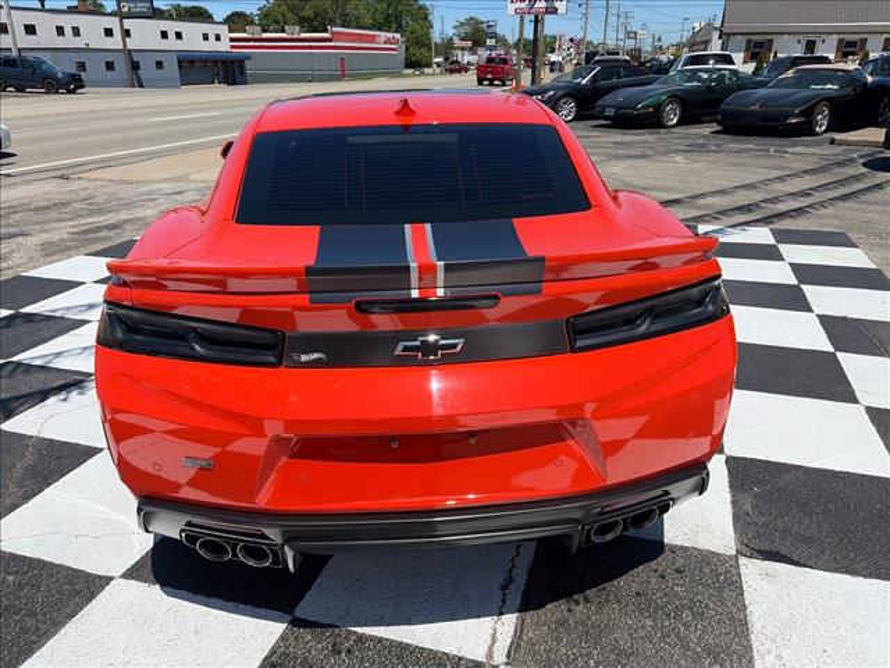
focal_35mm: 26
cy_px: 334
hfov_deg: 67.3
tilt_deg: -23.5
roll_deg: +1.0
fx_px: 668
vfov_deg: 53.1
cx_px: 445
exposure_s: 1/5814
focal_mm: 5.96
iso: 64
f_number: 1.6
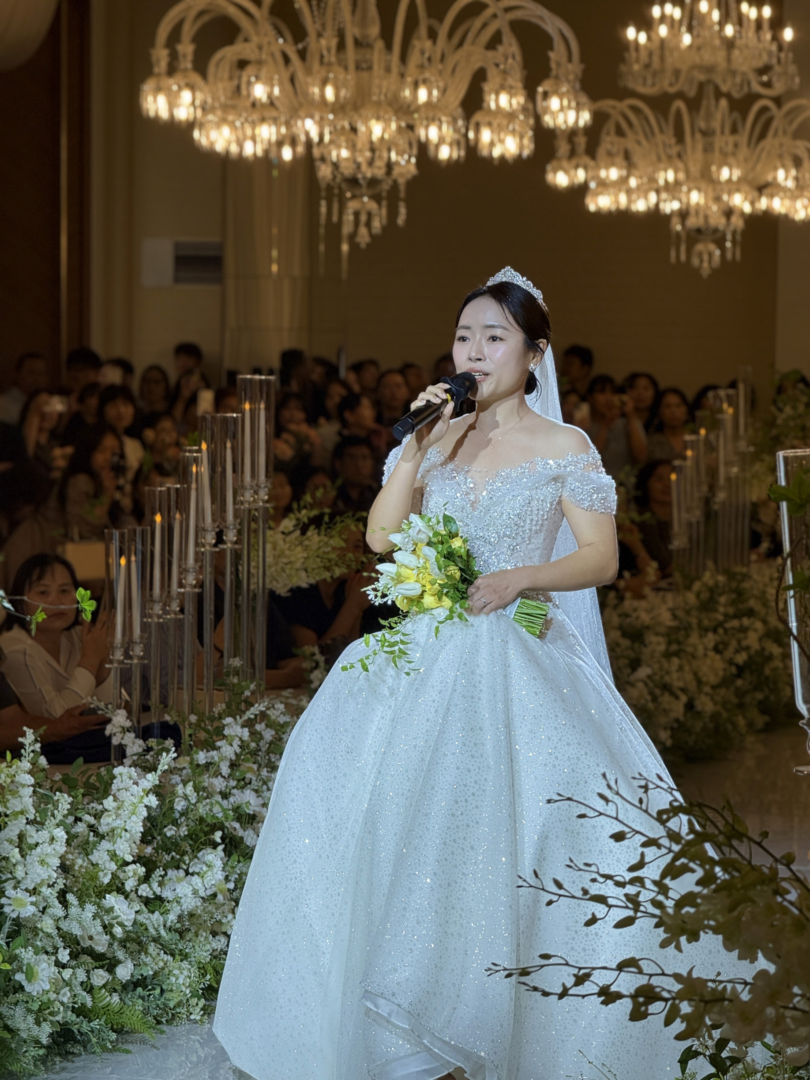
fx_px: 3744
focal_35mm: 120
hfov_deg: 12.3
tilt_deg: -3.2
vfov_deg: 16.4
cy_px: 540
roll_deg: -1.4
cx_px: 405
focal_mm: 15.66
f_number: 2.8
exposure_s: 1/120
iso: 80
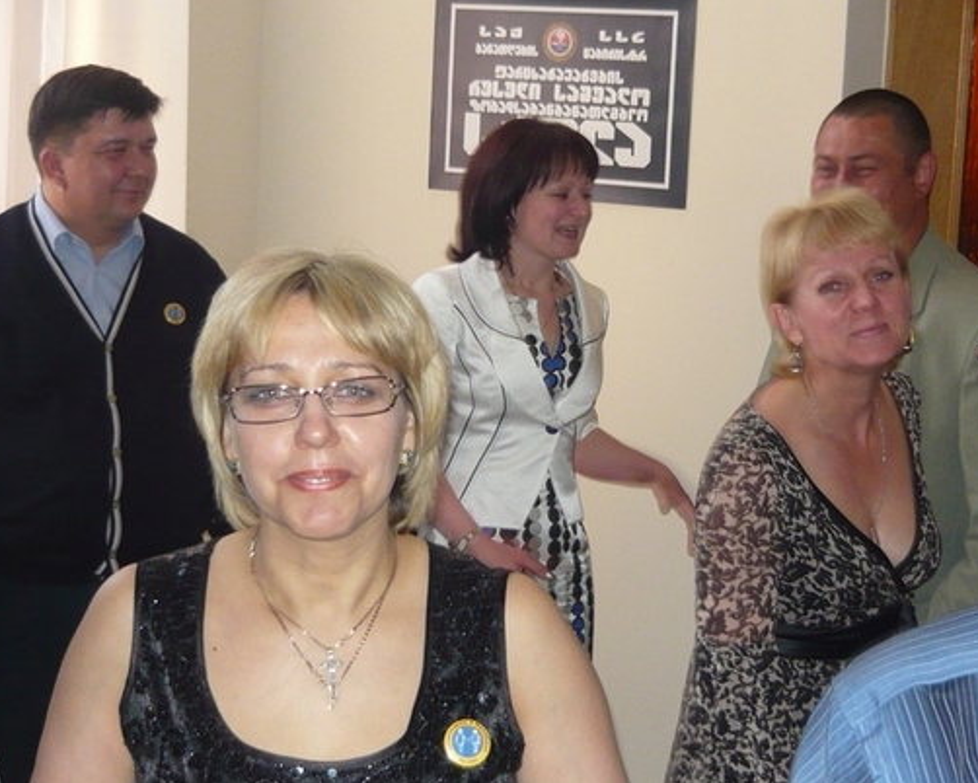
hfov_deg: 29.6
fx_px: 1853
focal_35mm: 64
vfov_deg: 23.9
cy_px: 392
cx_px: 503
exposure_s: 1/30
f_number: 2.9
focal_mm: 6.3
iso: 200
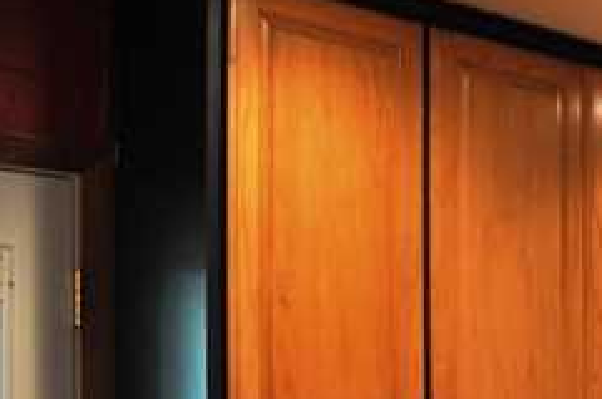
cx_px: 998
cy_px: 453
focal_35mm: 90
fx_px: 1502
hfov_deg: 18.8
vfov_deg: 14.7
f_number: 4
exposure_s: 1/60
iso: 500
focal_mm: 18
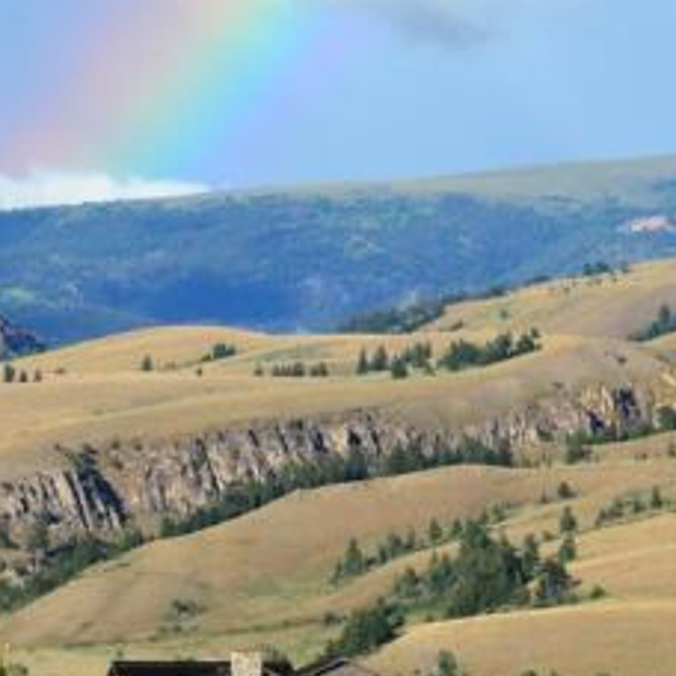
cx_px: 391
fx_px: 7494
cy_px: 179
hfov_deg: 5.2
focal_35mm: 339
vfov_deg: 5.2
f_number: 7.1
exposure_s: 1/800
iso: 200
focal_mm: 95
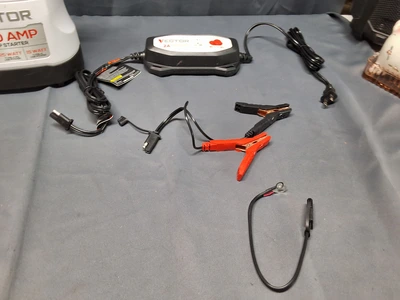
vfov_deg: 49.7
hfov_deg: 63.4
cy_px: 150
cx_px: 200
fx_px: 324
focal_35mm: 28
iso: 200
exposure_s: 1/30
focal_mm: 2.91
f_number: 1.9
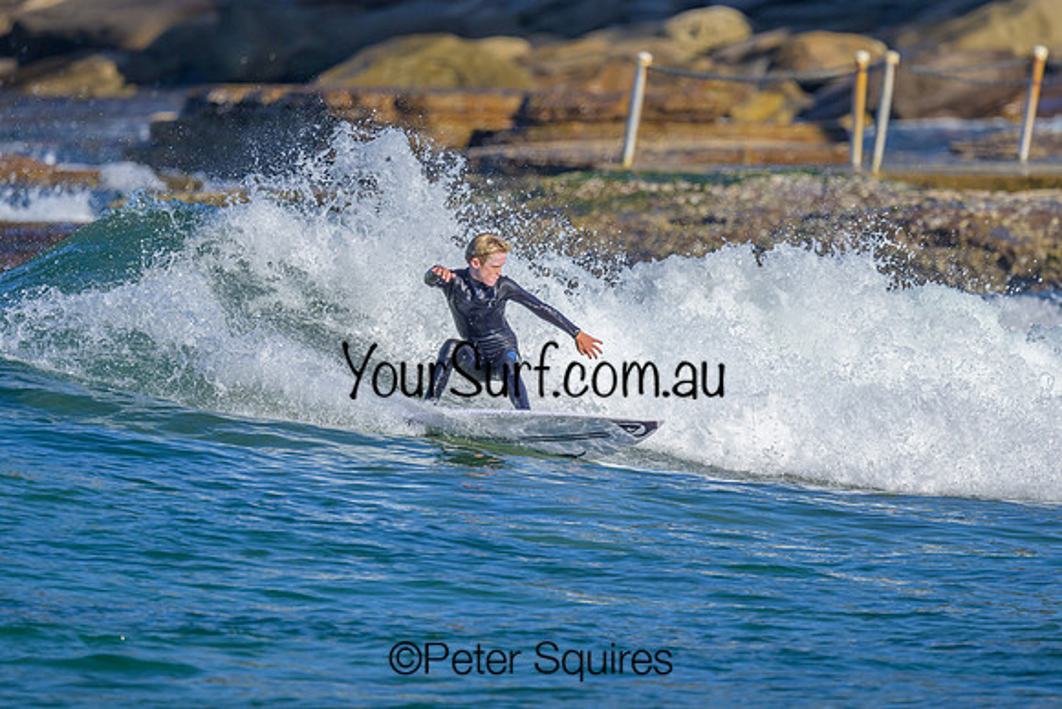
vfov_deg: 1.3
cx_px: 602
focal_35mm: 1097
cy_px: 333
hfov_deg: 1.9
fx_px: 32370
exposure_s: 1/2000
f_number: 6.3
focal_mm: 800
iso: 280
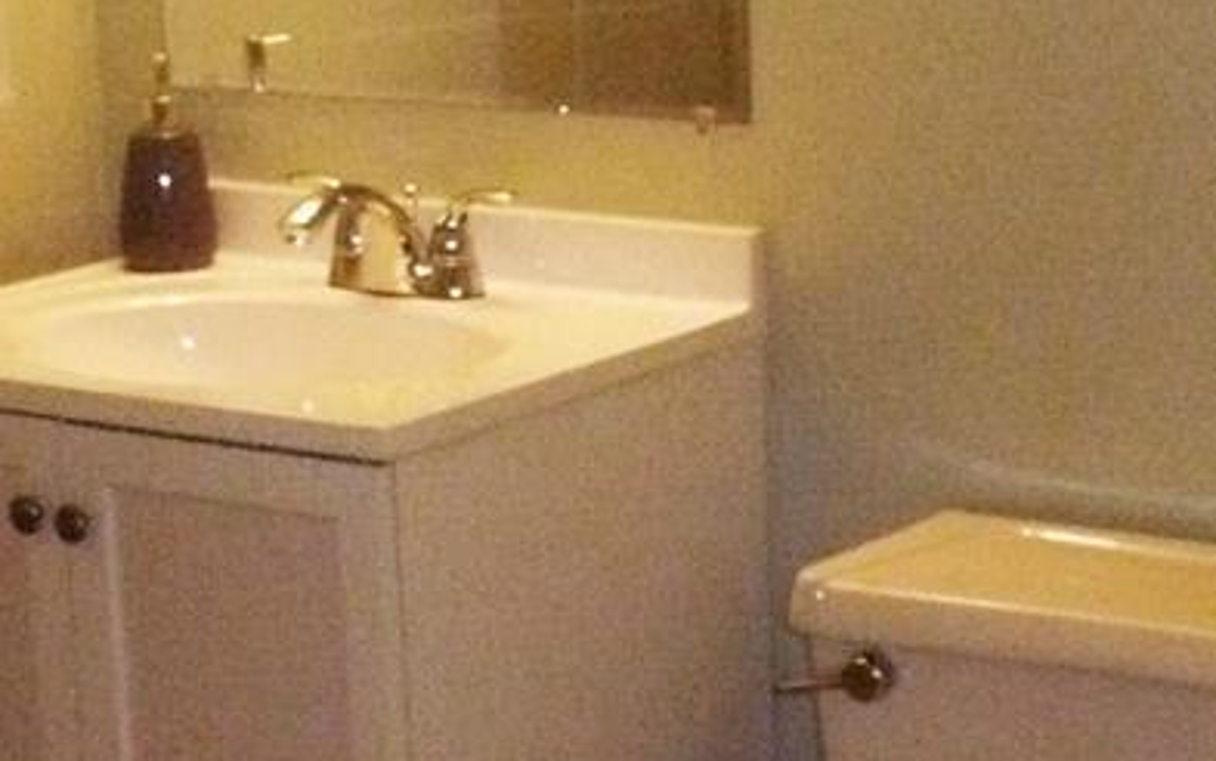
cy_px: 342
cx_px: 1040
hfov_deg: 20.1
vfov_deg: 12.8
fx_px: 3382
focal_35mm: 102
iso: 800
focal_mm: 6.1
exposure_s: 1/100
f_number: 2.8
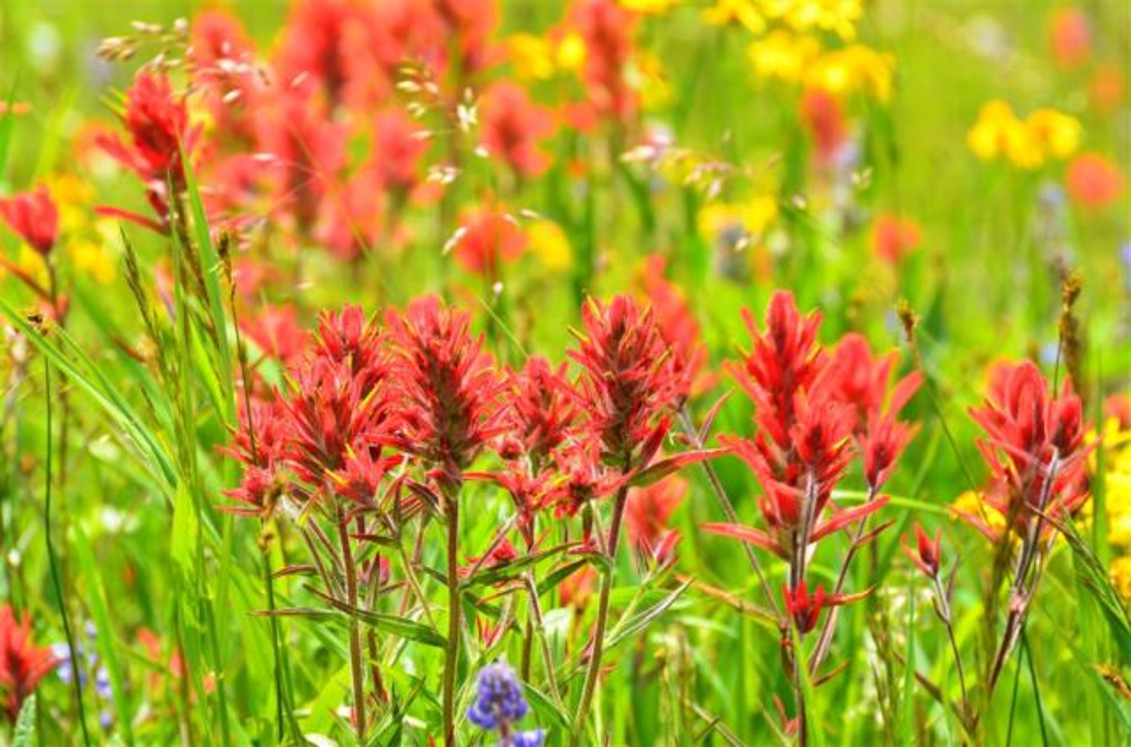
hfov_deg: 6.9
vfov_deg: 4.6
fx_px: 9399
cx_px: 566
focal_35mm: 300
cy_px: 374
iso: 140
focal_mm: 200
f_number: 11
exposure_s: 1/125
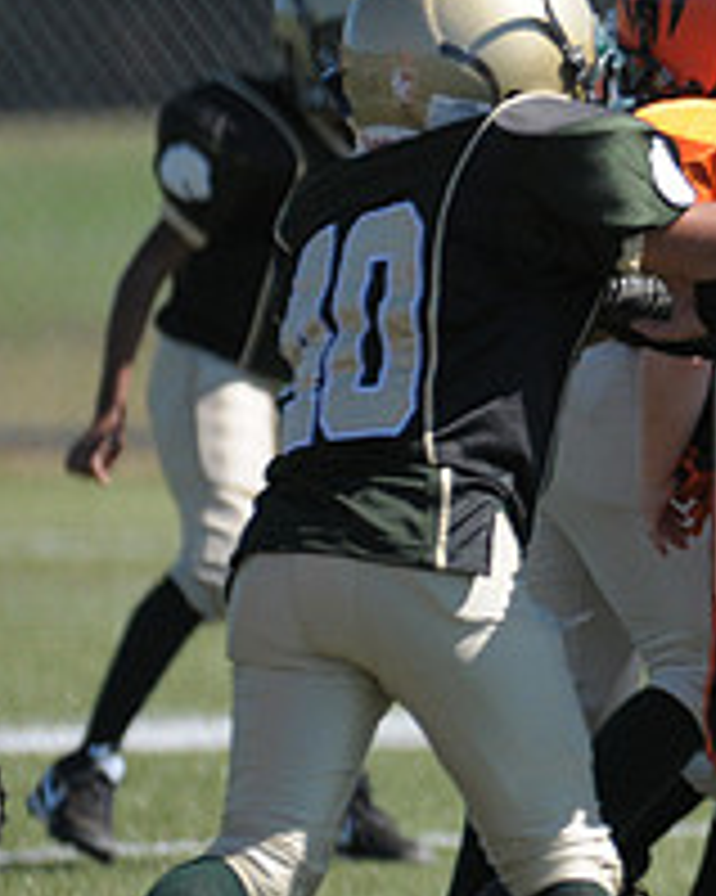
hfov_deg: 1.3
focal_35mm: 1231
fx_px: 32632
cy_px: 516
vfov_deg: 1.6
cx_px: 1252
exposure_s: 1/3200
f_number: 4
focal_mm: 300
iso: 640
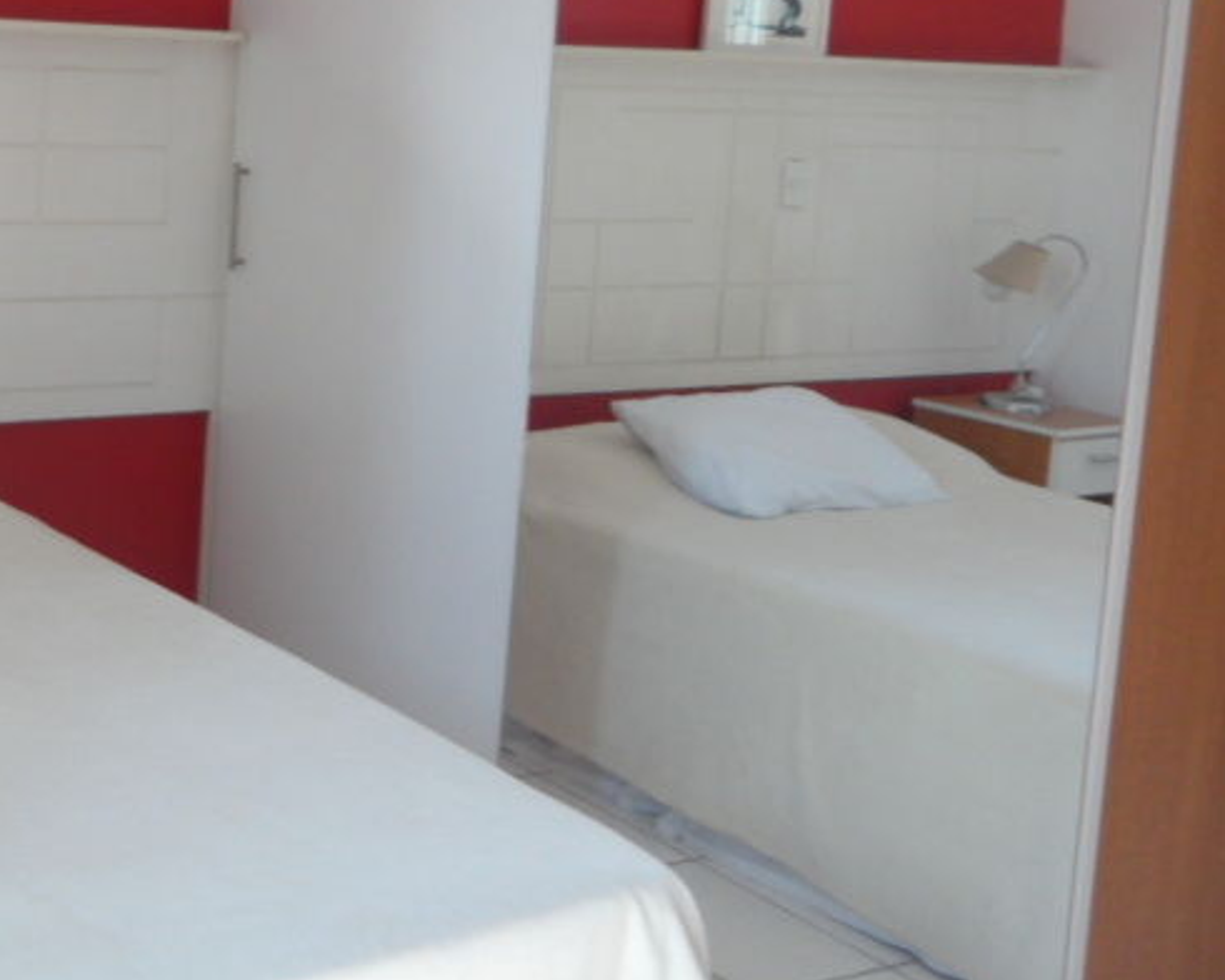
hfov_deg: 34.5
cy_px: 225
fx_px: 1777
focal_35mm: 49
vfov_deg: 30.2
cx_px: -8
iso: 80
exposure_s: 1/30
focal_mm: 4.1
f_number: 2.9
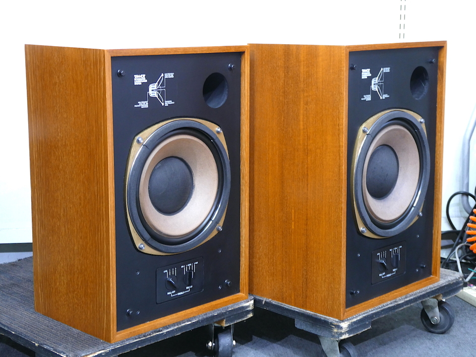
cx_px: 238
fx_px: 839
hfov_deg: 31.7
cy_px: 178
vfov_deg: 24.0
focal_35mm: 61
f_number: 4.3
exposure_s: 1/4
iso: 200
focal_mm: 10.9
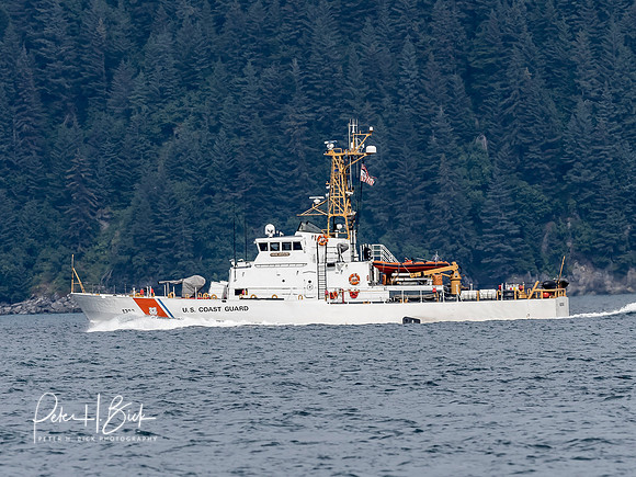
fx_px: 15520
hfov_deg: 2.3
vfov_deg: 1.8
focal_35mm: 845
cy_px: 164
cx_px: 335
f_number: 6.3
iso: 640
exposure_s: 1/1000
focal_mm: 300
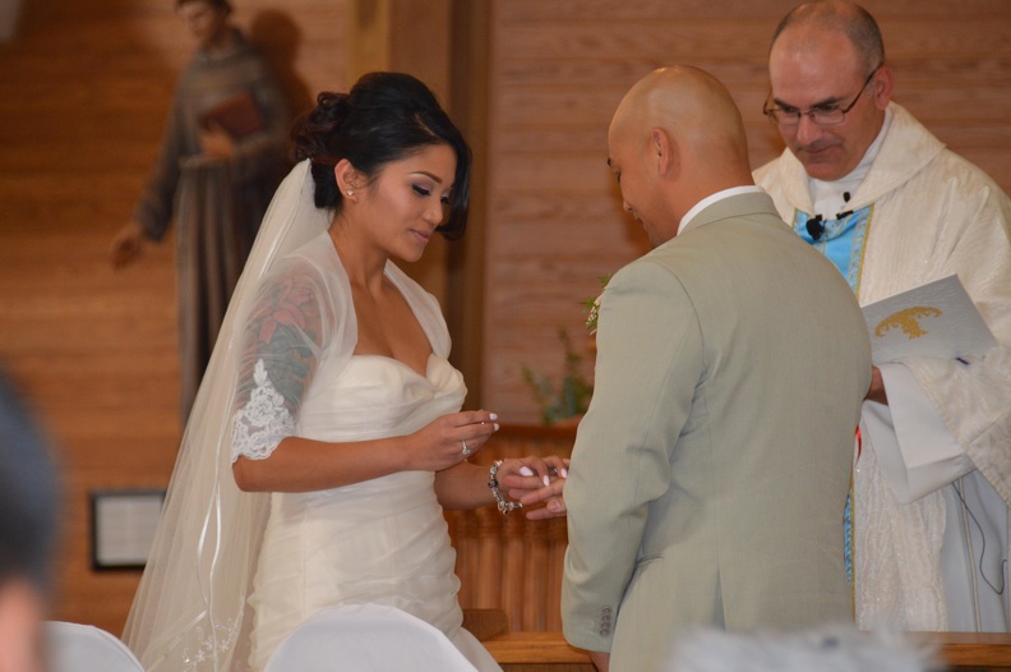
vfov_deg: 4.6
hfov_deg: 6.9
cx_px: 506
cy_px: 336
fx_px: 8415
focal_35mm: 300
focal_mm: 200
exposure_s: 1/60
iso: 720
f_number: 5.6
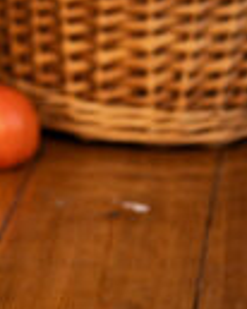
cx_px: -405
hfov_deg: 7.3
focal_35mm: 196
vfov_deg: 9.8
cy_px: 48
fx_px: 1793
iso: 200
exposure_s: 1/400
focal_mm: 35
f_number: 2.8
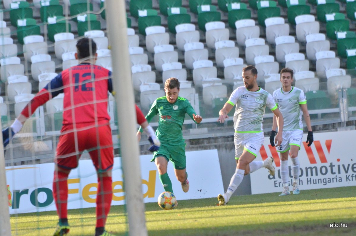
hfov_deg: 4.6
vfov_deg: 3.0
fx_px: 4441
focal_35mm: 450
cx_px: 178
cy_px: 118
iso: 3200
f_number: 7.1
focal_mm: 300
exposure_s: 1/3200
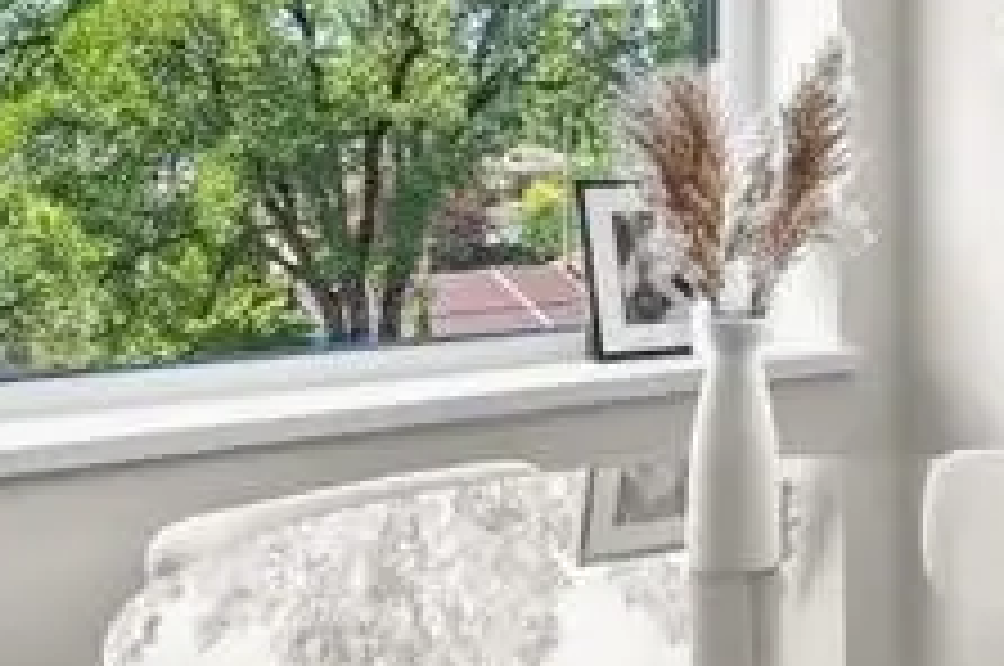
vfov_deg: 19.5
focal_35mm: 69
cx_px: 918
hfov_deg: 28.1
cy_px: 164
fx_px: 1922
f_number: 8
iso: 100
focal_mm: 12
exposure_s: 1/8
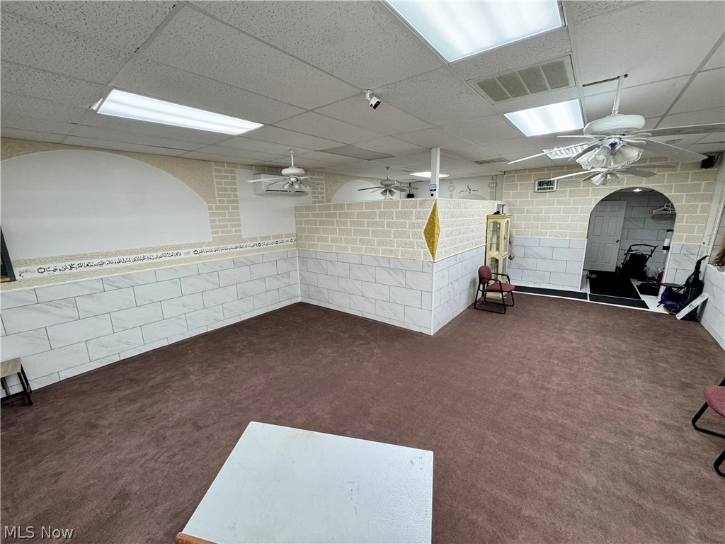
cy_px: 272
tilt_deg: -12.0
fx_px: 293
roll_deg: +1.3
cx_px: 362
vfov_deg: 85.7
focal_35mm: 14
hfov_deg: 102.1
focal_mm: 2.22
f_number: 2.2
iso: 200
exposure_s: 1/120
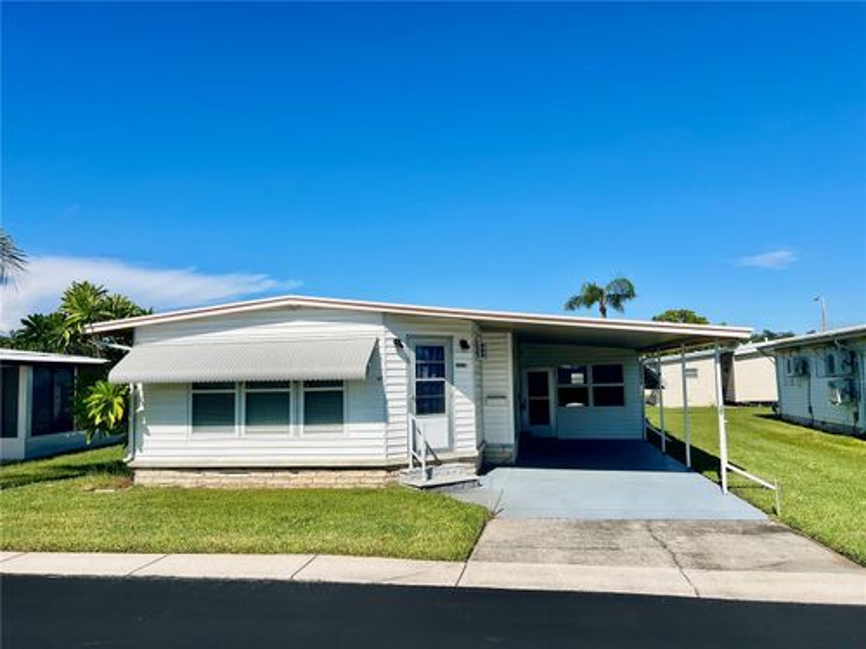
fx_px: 650
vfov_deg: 53.1
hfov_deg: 67.3
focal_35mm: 26
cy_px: 324
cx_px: 433
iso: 50
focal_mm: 5.7
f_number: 1.5
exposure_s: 1/8000
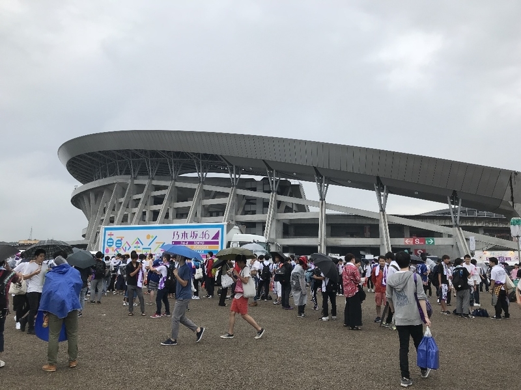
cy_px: 195
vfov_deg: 49.7
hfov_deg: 63.4
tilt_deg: +7.9
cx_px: 260
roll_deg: +0.5
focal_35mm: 28
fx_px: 421
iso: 20
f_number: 1.8
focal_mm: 3.99
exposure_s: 1/1030
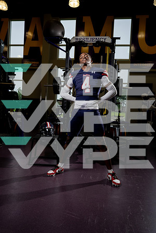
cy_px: 116
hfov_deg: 46.4
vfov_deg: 65.5
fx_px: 182
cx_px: 78
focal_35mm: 28
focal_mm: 28
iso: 640
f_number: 5.6
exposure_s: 1/250
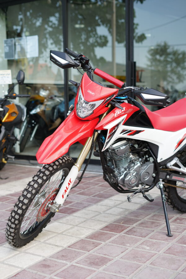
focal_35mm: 50
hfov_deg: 27.0
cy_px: 140
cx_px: 93
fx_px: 387
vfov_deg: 39.6
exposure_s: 1/160
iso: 100
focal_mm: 50
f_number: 2.8
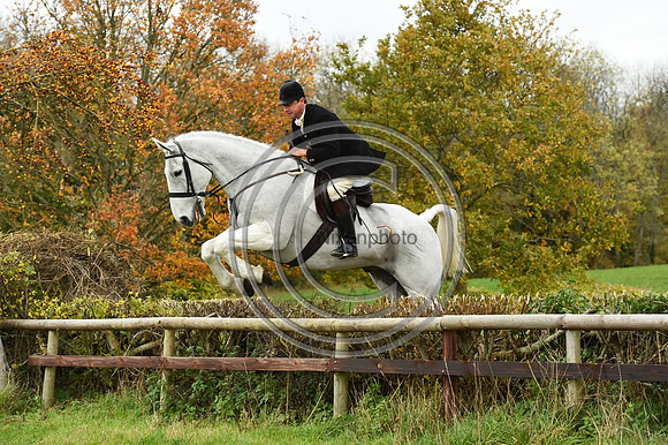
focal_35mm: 102
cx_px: 334
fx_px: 1892
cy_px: 222
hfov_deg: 20.0
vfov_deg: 13.4
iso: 2800
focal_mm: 102
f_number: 5.6
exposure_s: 1/1250
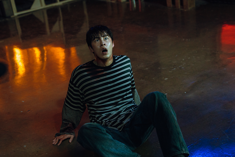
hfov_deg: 28.8
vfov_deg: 19.4
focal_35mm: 70
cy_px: 76
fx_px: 458
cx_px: 114
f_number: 2.8
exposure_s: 1/200
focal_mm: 65
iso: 3200
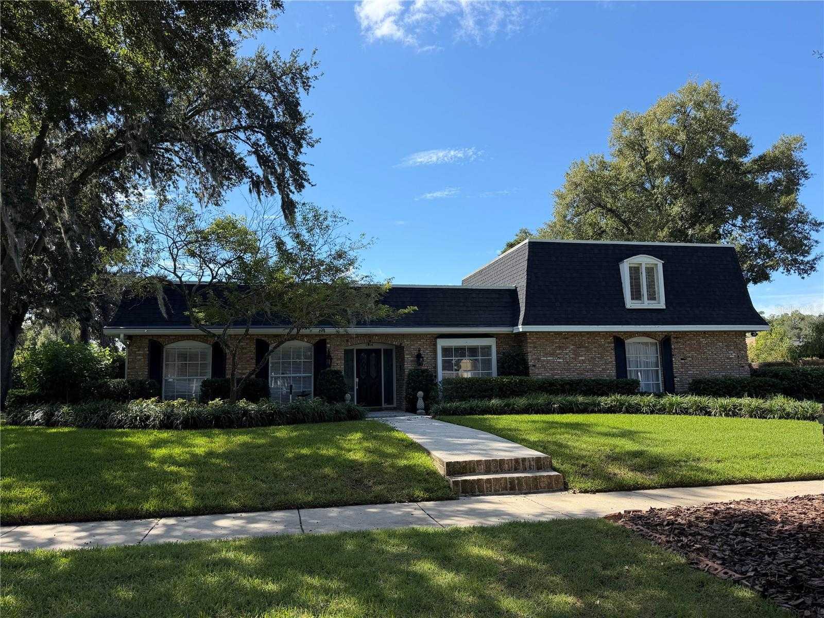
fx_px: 571
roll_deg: +1.3
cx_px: 412
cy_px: 309
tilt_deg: +7.2
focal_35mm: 24
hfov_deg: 71.6
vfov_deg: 56.8
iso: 80
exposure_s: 1/2370
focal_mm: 6.76
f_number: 1.78
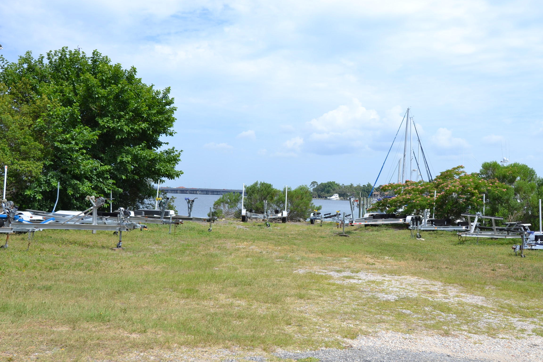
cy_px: 181
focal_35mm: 36
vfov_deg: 36.9
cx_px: 272
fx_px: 543
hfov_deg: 53.1
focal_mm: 24
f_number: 8
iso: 100
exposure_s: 1/250
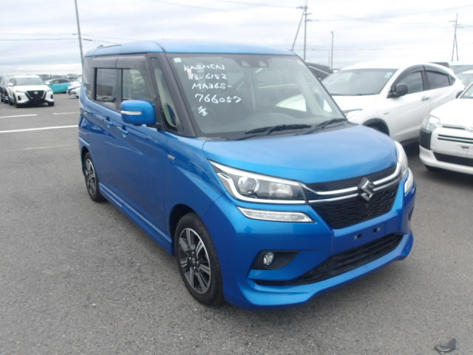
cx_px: 236
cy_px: 178
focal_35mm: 27
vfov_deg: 51.4
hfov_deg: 65.3
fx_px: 369
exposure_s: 1/60
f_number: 10.4
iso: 114
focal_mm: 4.9
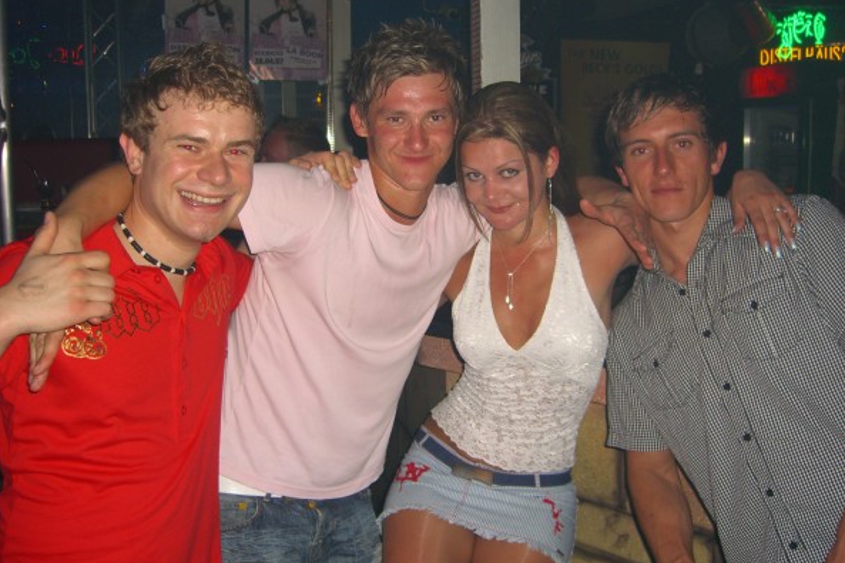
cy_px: 271
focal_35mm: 40
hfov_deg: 48.5
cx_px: 420
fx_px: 939
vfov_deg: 33.4
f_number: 2.8
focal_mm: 7.9
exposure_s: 1/60
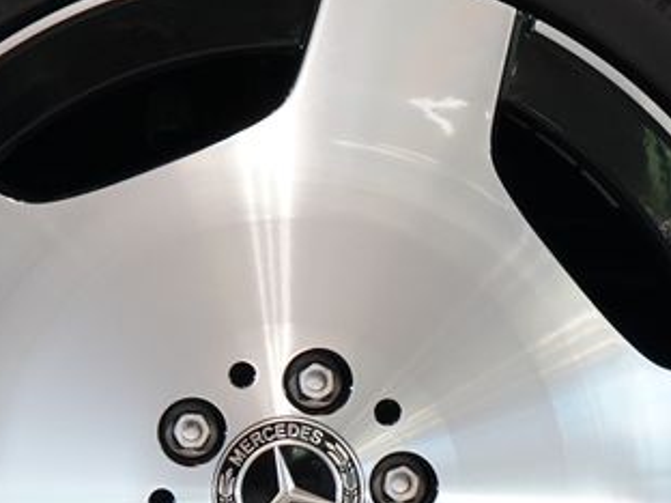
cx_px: 295
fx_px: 3431
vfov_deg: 8.4
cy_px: 485
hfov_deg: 11.2
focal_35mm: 177
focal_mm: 56
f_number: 5
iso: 3200
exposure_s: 1/160
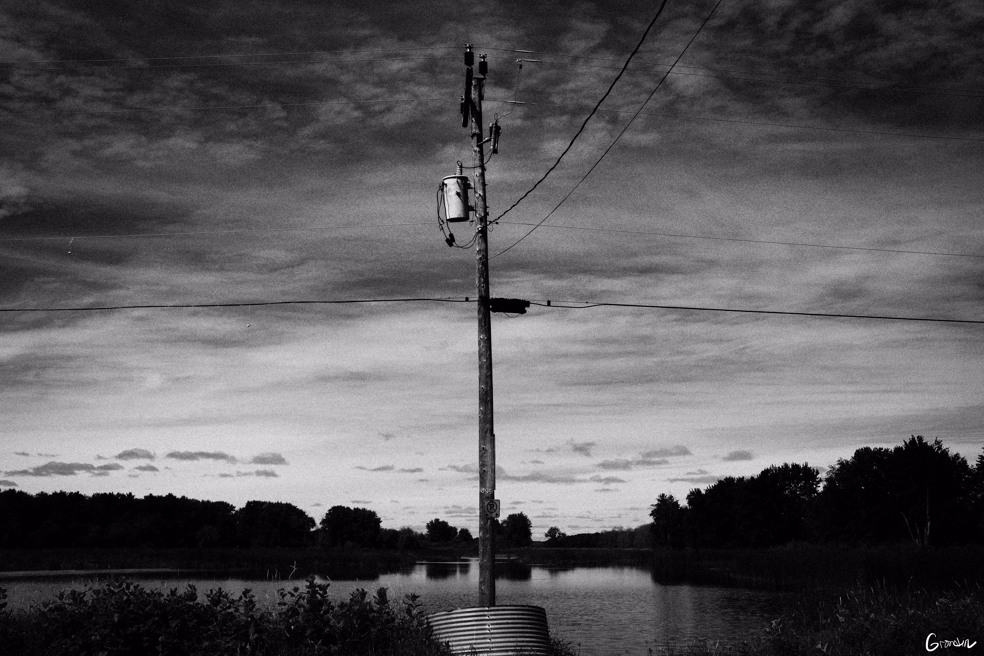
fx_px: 957
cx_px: 492
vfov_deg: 37.9
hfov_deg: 54.4
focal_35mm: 35
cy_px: 328
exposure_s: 1/600
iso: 160
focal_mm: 23
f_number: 8
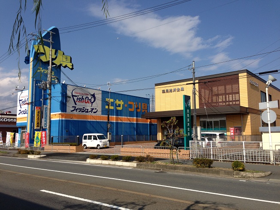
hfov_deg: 55.3
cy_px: 105
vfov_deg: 43.0
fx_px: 267
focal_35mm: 33
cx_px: 140
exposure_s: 1/1938
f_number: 2.4
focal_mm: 4.13
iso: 50
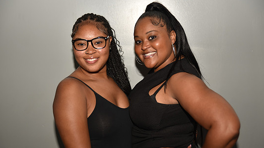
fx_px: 413
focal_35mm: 59
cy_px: 88
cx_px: 132
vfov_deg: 20.3
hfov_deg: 35.5
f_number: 3.5
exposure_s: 1/125
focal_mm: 52
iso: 320
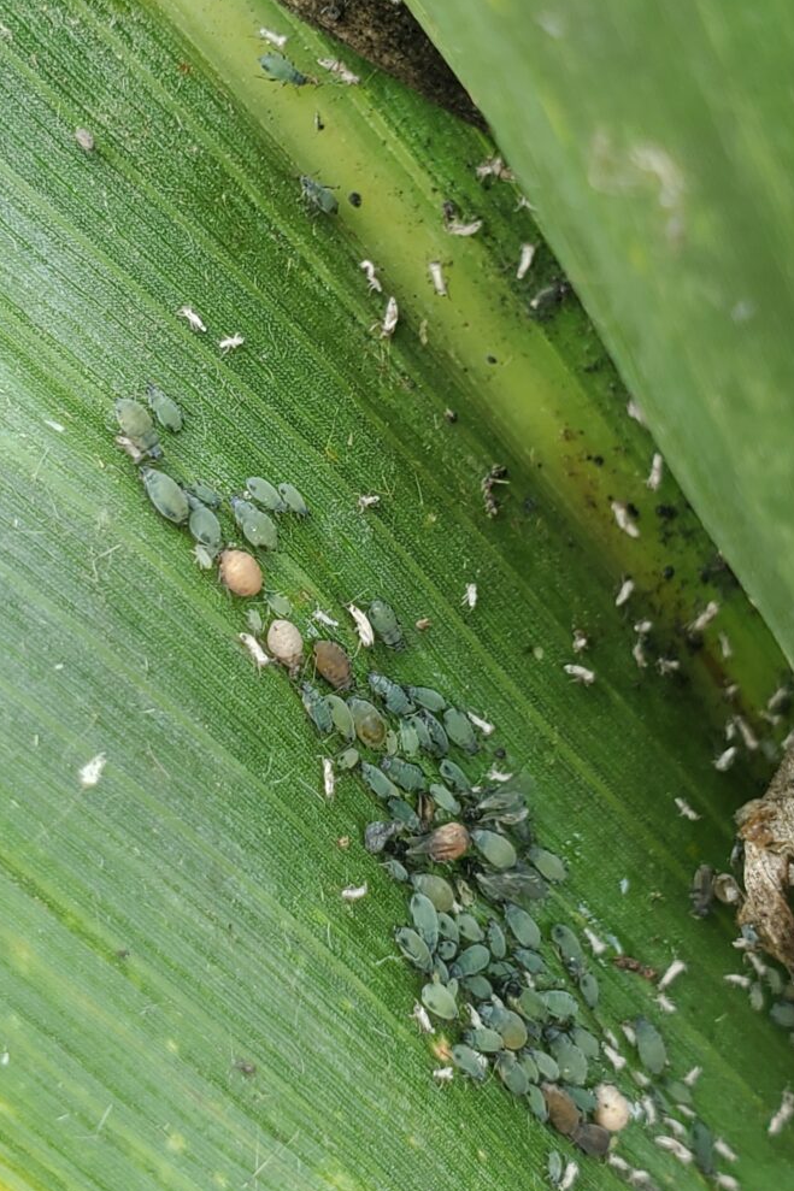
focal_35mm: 28
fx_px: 927
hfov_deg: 46.2
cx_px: 337
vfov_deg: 65.5
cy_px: 590
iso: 50
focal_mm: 4.3
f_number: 2.4
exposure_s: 1/106
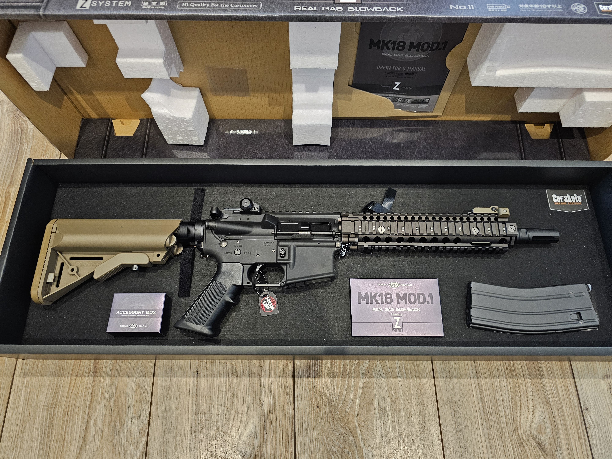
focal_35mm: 23
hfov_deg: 73.9
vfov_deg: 58.9
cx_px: 306
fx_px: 407
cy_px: 230
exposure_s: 1/25
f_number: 1.7
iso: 500
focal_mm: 6.3
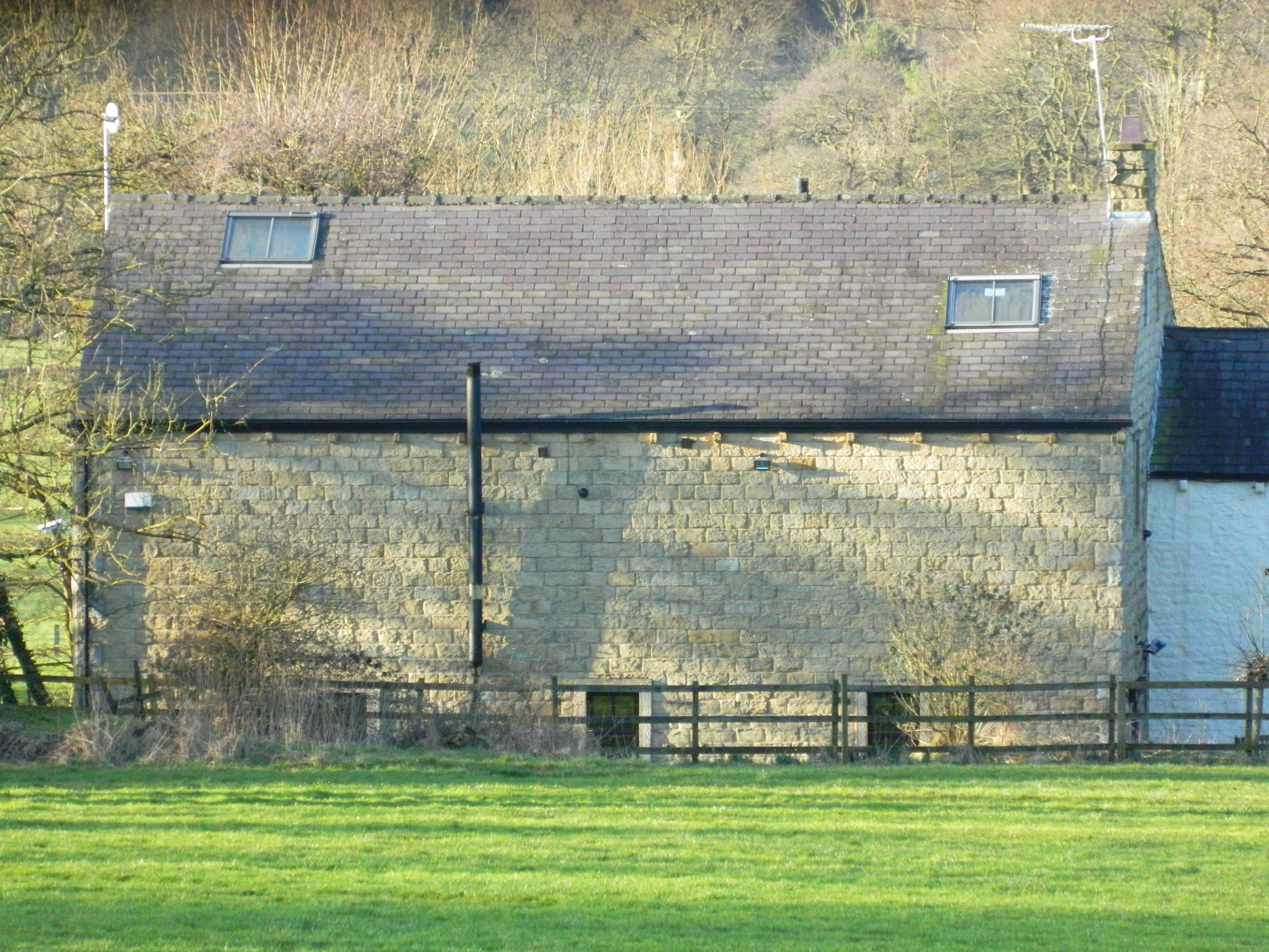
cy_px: 476
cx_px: 634
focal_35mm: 332
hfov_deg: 6.0
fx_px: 12171
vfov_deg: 4.5
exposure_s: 1/200
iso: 400
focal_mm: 59.7
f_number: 5.6
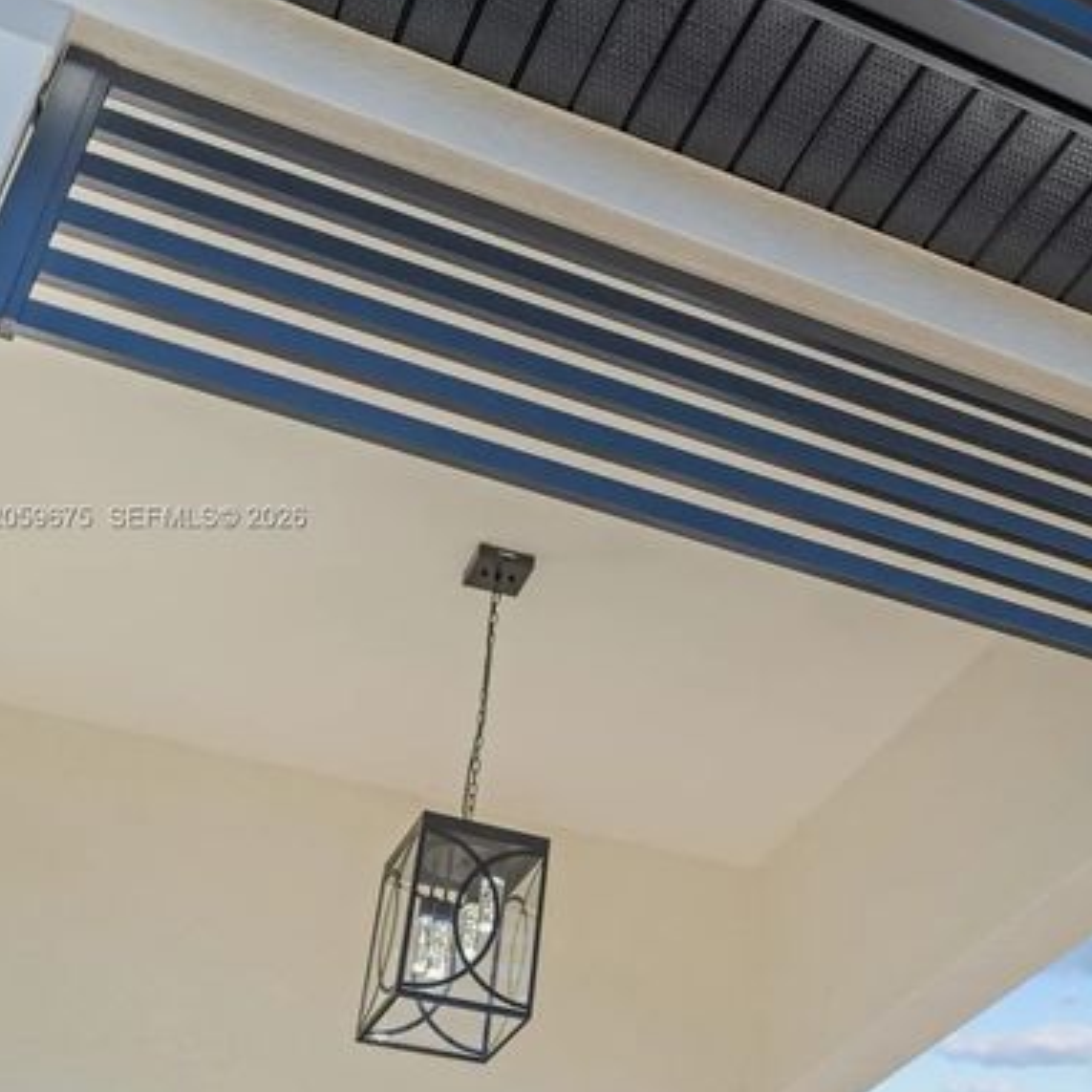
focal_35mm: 50
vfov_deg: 34.0
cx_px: 866
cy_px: 519
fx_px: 1785
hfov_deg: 33.1
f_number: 1.4
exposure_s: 1/2000
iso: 100
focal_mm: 35
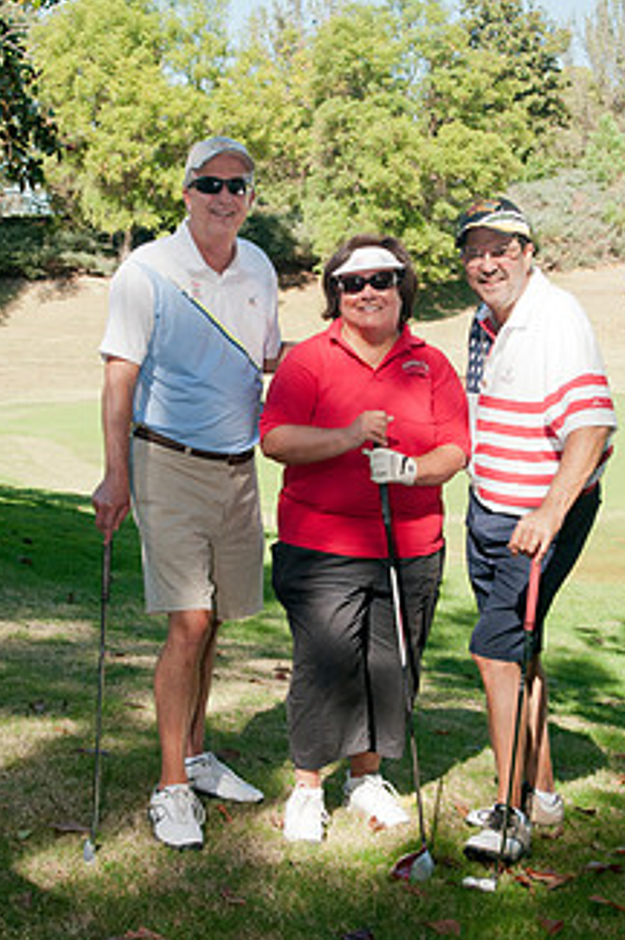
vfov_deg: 36.9
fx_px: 1409
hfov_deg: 25.0
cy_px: 483
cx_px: 302
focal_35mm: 54
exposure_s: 1/200
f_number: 7.1
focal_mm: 26
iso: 400
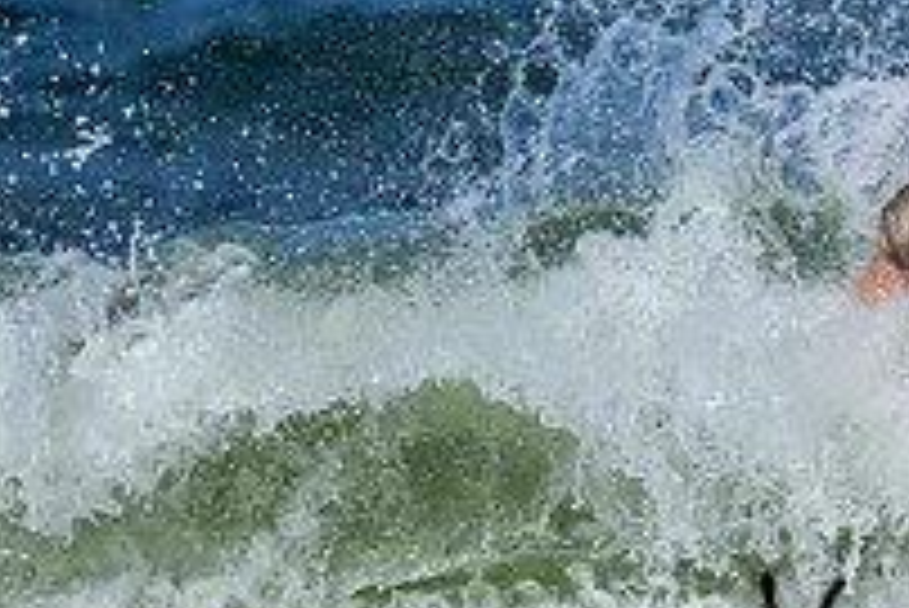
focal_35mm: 3157
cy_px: 585
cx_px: 1565
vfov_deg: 0.4
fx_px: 79769
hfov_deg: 0.7
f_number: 6.3
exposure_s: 1/3200
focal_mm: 800
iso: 360
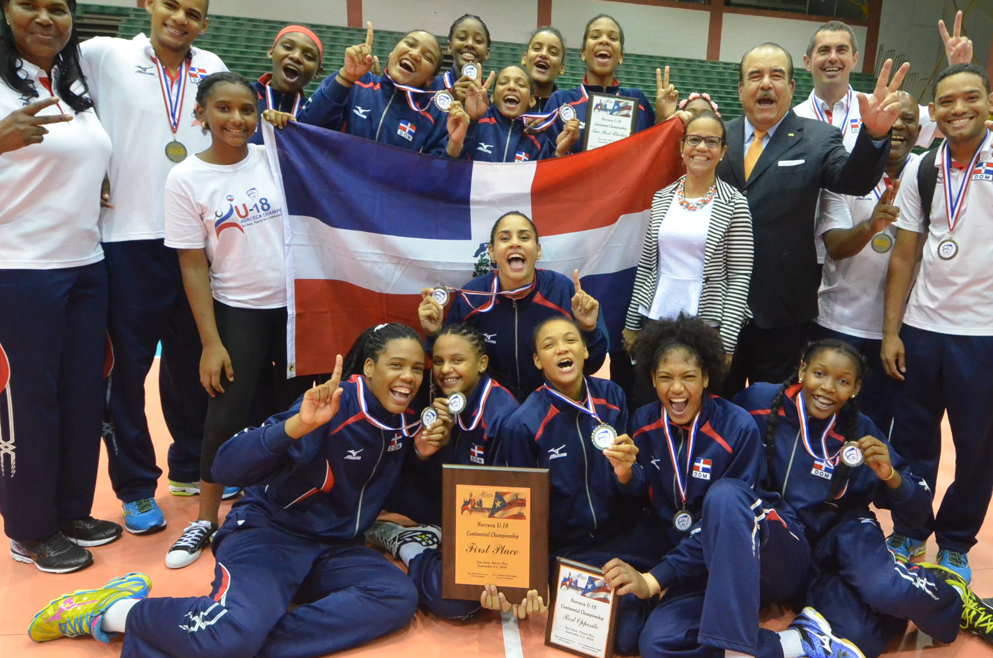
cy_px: 331
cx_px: 581
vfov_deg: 43.4
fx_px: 826
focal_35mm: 30
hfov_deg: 61.6
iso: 4000
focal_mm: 14
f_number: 5.6
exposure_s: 1/250
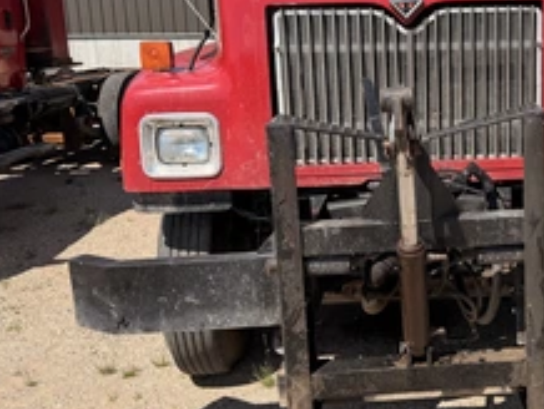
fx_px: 692
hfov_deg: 40.9
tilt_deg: -11.0
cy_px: 162
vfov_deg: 32.8
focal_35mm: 44
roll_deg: +3.2
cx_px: 444
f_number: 1.78
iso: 80
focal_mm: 6.76
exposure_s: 1/4673
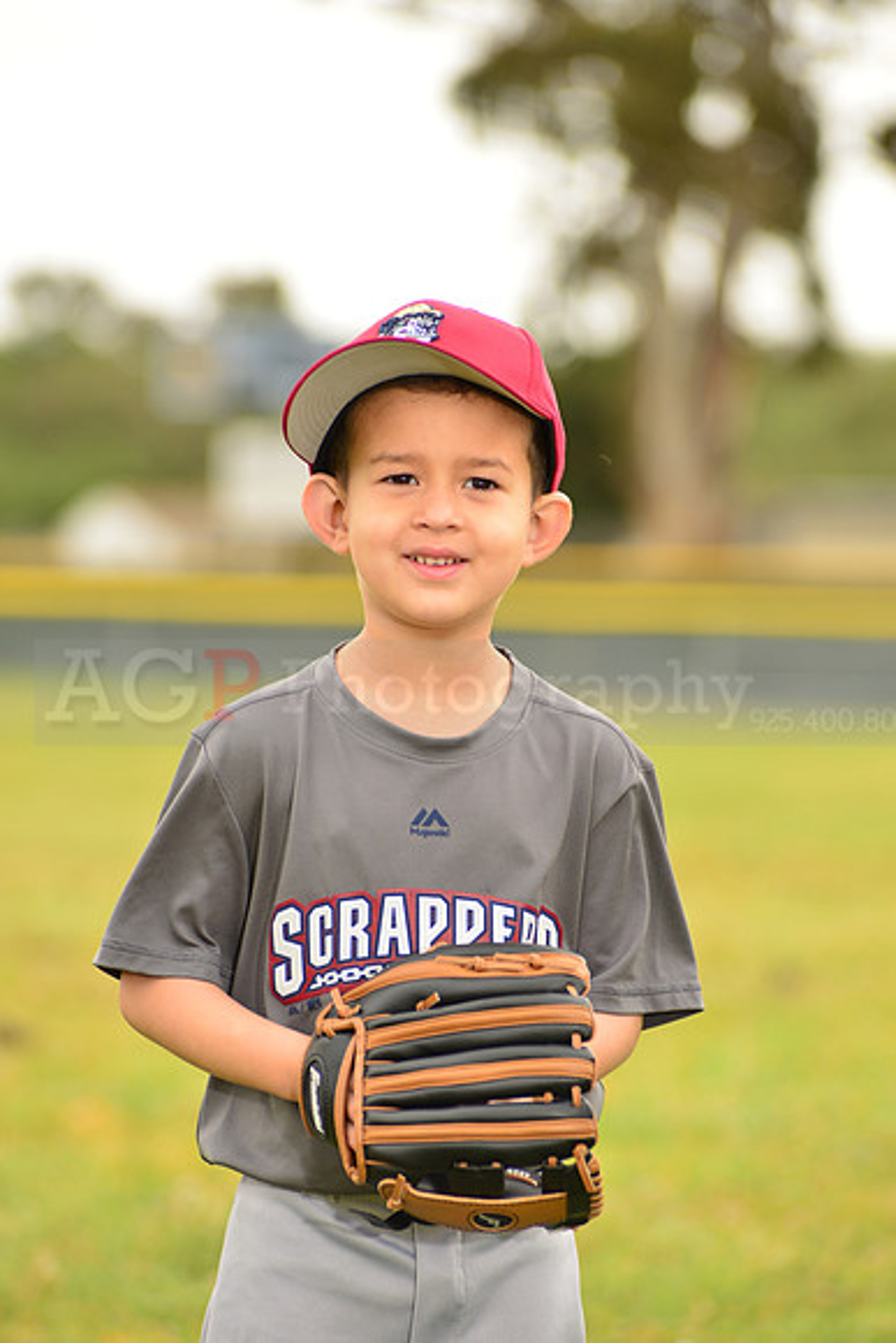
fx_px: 6902
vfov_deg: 11.1
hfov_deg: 7.4
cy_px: 672
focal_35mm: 185
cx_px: 448
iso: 160
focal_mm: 185
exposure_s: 1/250
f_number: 5.6
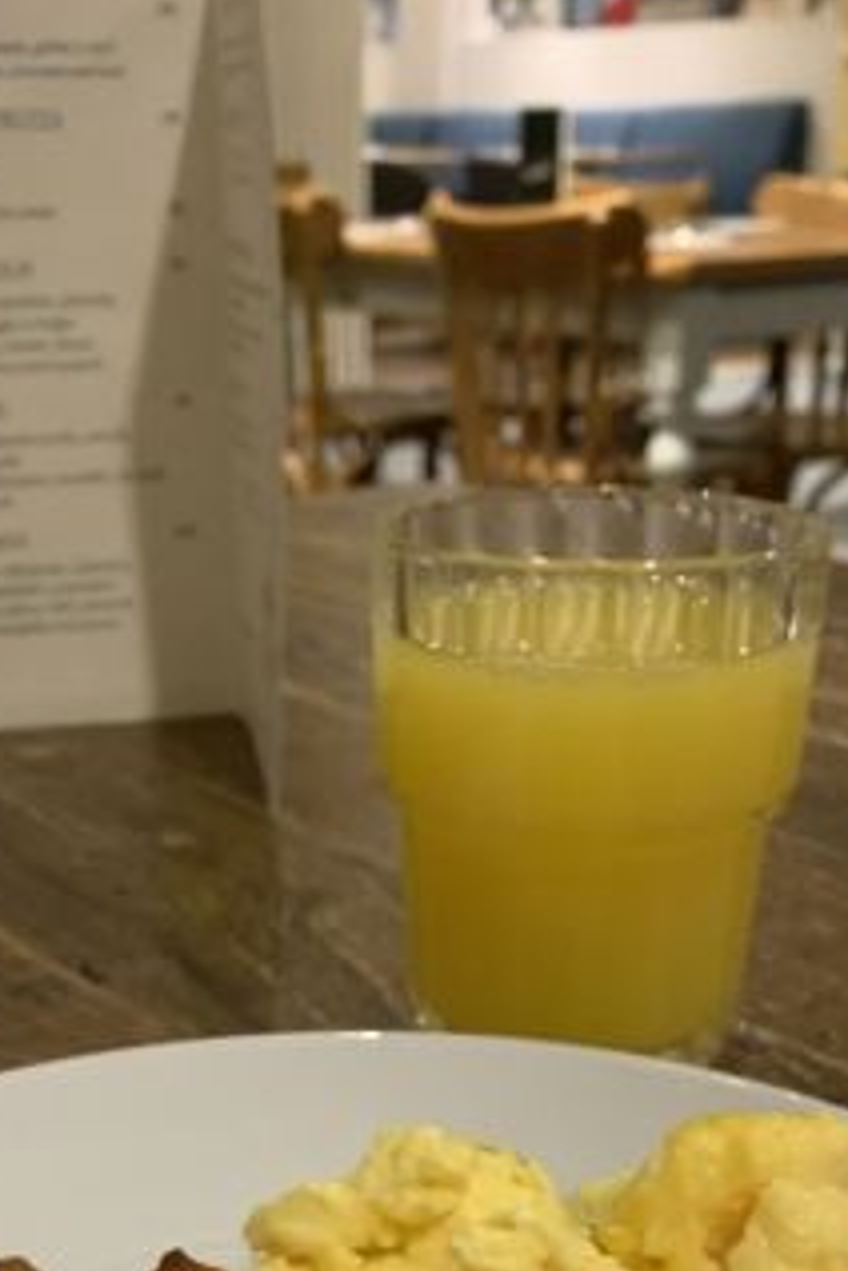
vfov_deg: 36.5
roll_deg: +0.8
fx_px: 1802
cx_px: 328
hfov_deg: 26.4
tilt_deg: -26.6
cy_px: 1135
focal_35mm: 51
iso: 400
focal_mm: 4.25
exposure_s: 1/35
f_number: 1.8
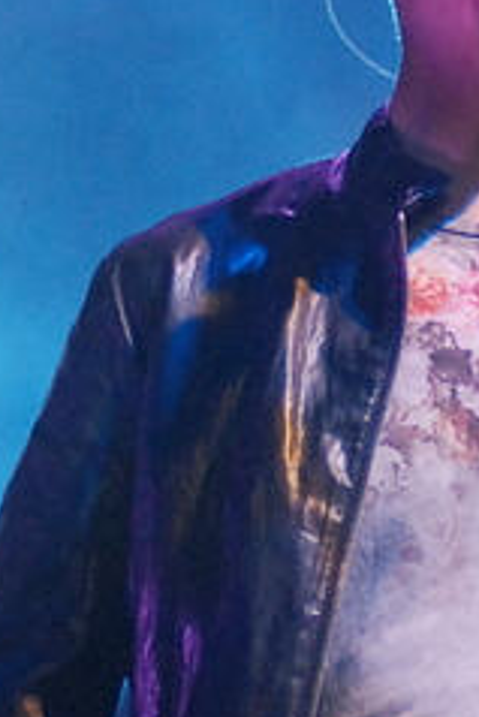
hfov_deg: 3.8
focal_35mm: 363
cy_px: 687
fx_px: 7234
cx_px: 562
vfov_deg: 5.7
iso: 1600
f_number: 2.8
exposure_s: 1/640
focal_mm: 80
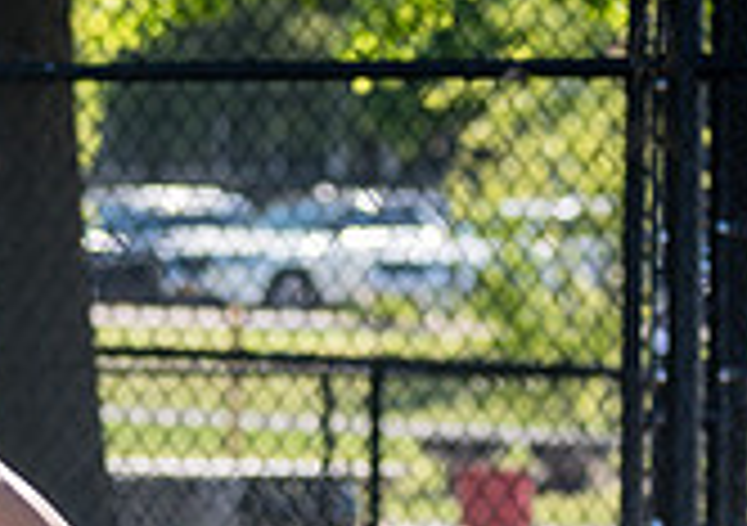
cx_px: -500
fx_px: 8512
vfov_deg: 3.5
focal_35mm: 403
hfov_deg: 5.0
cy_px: 707
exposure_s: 1/1000
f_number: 3.5
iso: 200
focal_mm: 100
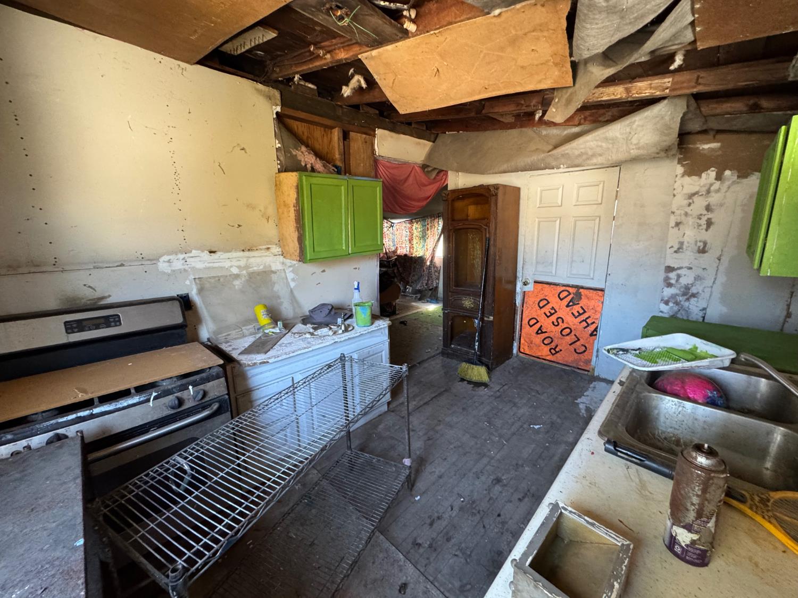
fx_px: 323
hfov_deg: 102.1
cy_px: 299
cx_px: 399
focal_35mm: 14
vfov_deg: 85.7
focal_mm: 2.22
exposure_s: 1/60
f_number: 2.2
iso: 500
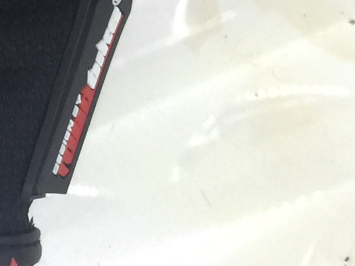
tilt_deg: -81.4
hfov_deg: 12.6
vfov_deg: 10.6
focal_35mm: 135
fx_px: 1385
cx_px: -376
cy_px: -149
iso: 64
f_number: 2.2
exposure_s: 1/17
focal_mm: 4.15
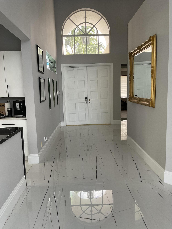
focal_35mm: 29
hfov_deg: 48.2
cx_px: 86
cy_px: 114
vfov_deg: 61.7
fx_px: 192
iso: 64
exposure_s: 1/104
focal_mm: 3
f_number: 1.8
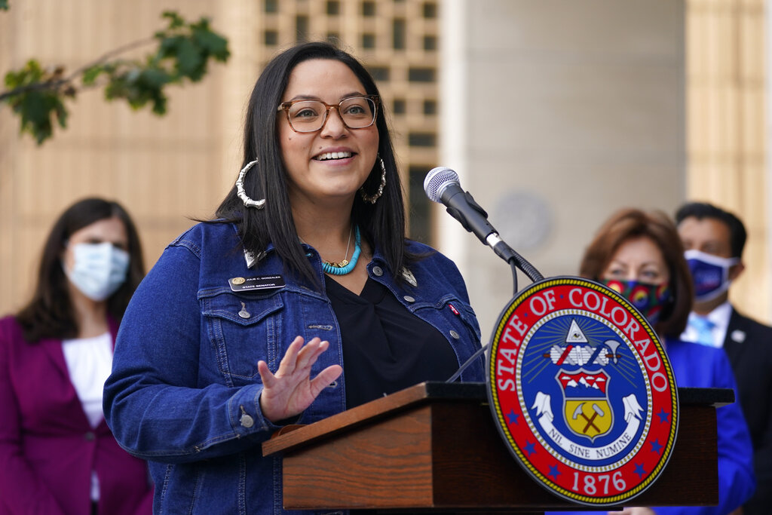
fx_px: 3388
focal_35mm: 158
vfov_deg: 8.7
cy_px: 258
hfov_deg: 13.0
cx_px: 386
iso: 320
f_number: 5
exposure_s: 1/160
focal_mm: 158
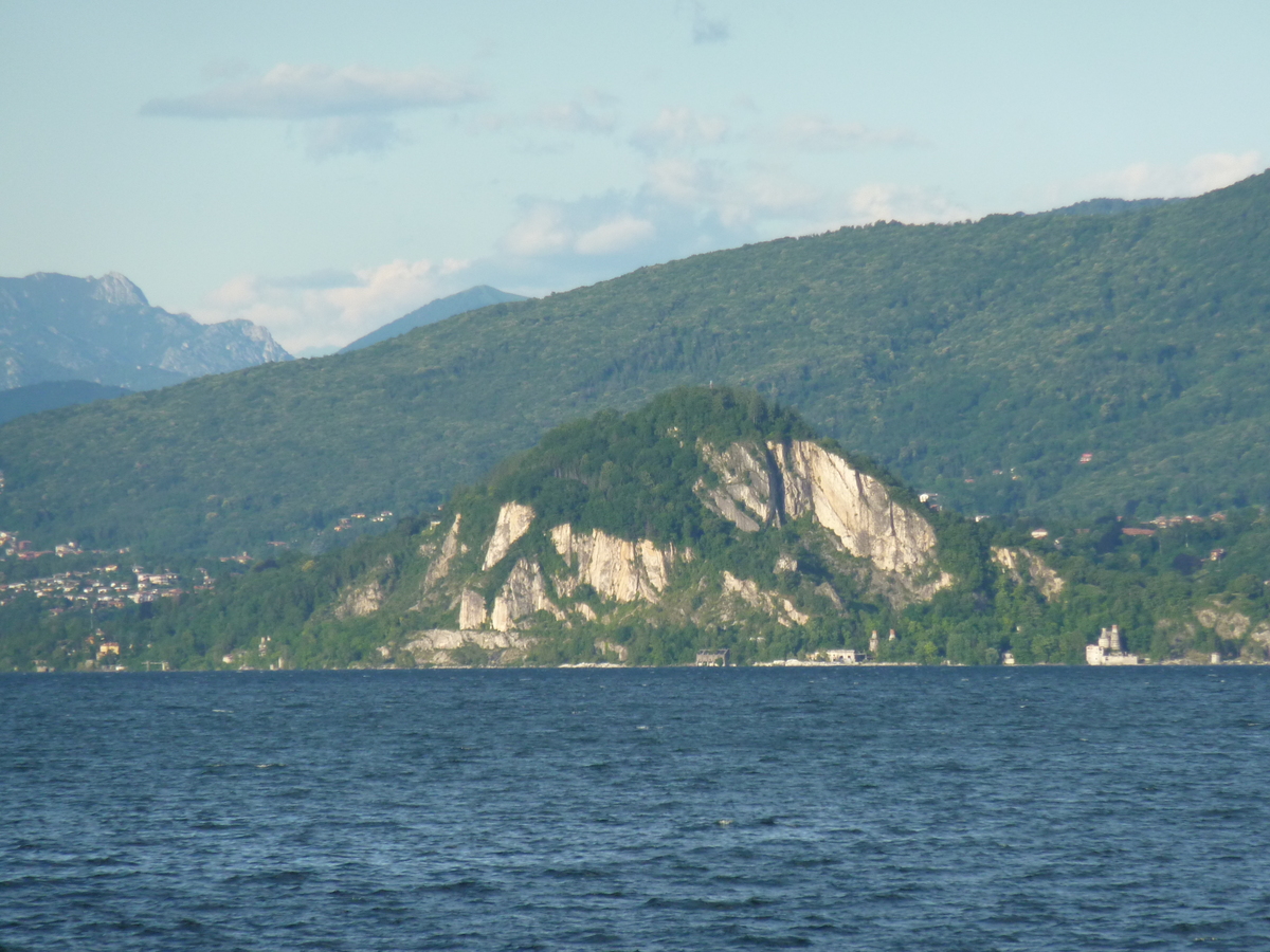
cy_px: 476
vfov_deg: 5.0
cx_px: 635
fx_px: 11006
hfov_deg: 6.6
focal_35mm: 300
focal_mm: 49.2
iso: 160
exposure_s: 1/500
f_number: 4.9
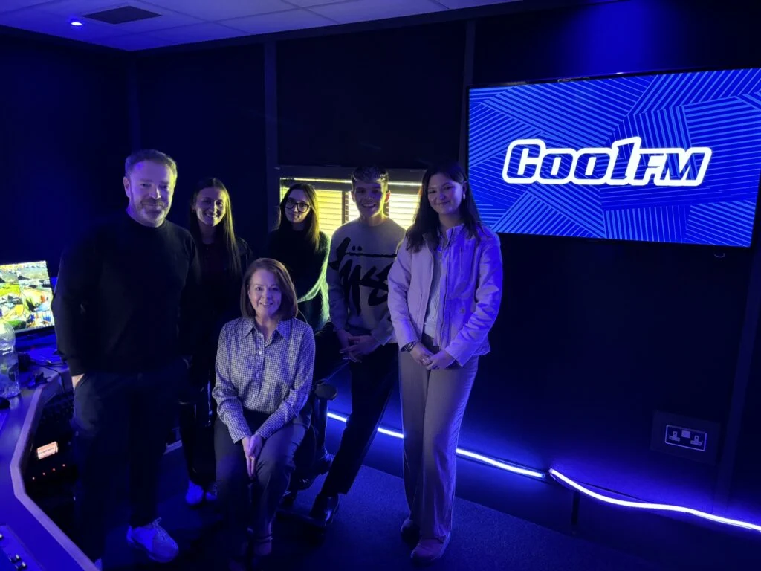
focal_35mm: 26
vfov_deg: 53.1
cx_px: 380
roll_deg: -1.5
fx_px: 572
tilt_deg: -11.9
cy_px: 286
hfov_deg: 67.3
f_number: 1.6
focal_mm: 5.96
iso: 800
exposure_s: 1/30
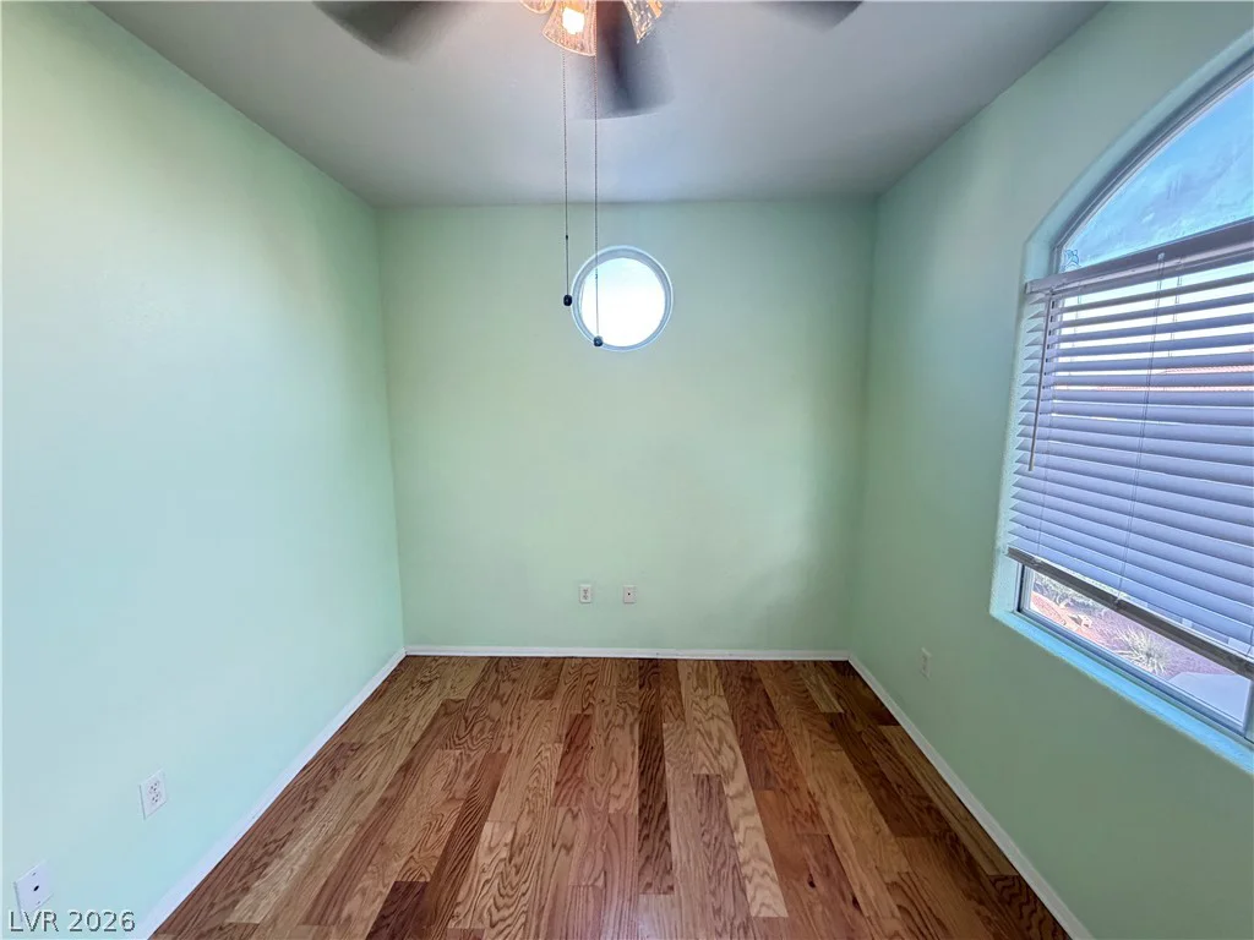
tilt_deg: -9.1
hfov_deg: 102.1
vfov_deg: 85.7
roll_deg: -0.1
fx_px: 507
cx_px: 627
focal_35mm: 14
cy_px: 470
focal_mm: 2.22
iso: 250
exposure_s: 1/60
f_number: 2.2
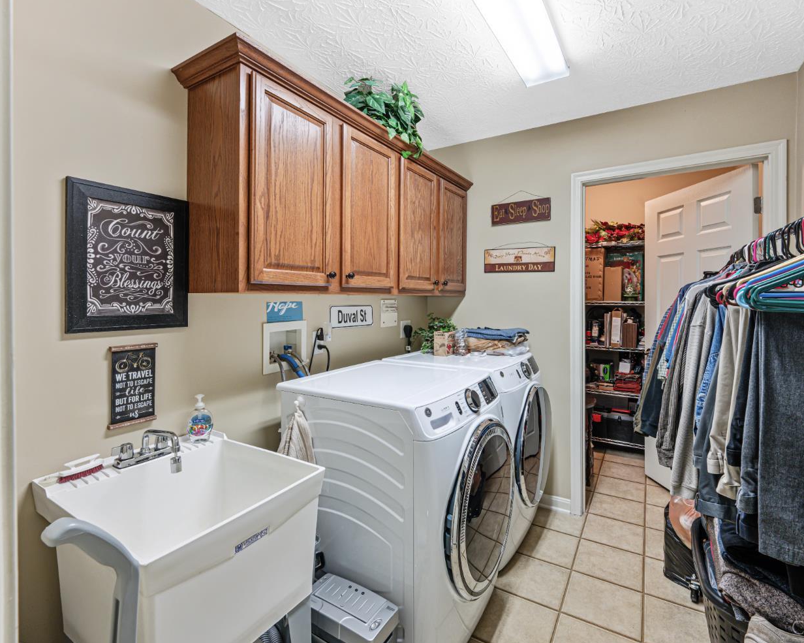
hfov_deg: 93.1
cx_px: 403
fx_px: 381
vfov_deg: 80.4
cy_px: 324
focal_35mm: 16
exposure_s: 1/15
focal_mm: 14
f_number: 10
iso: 180
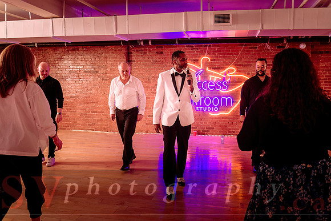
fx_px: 285
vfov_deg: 42.3
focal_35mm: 31
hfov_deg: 60.2
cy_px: 99
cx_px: 182
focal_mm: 27
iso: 1250
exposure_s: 1/125
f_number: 2.8
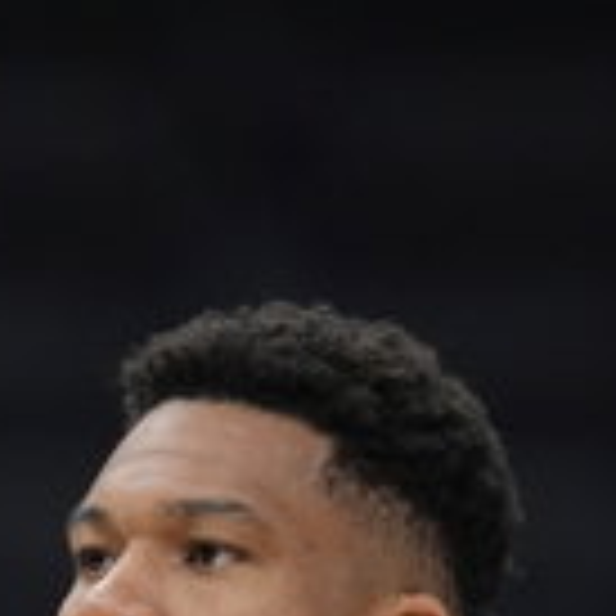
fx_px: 30079
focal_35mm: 1494
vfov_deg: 1.2
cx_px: -225
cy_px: 809
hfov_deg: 1.2
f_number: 2.8
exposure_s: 1/2000
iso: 3200
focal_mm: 400
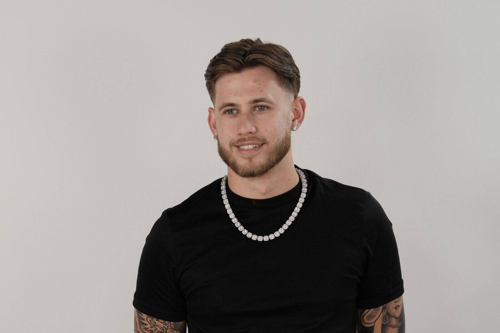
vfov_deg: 18.2
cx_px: 250
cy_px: 166
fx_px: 1041
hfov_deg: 27.0
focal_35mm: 75
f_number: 4
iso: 1000
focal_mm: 50
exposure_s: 1/125
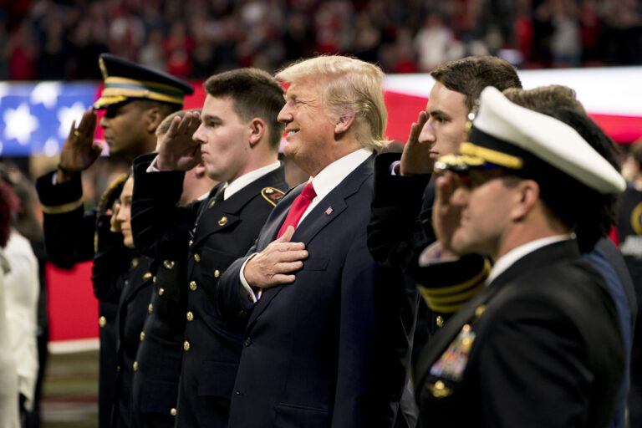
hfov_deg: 9.0
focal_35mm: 229
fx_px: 4084
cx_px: 321
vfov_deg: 6.0
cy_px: 214
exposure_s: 1/250
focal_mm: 229
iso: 1600
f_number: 5.6
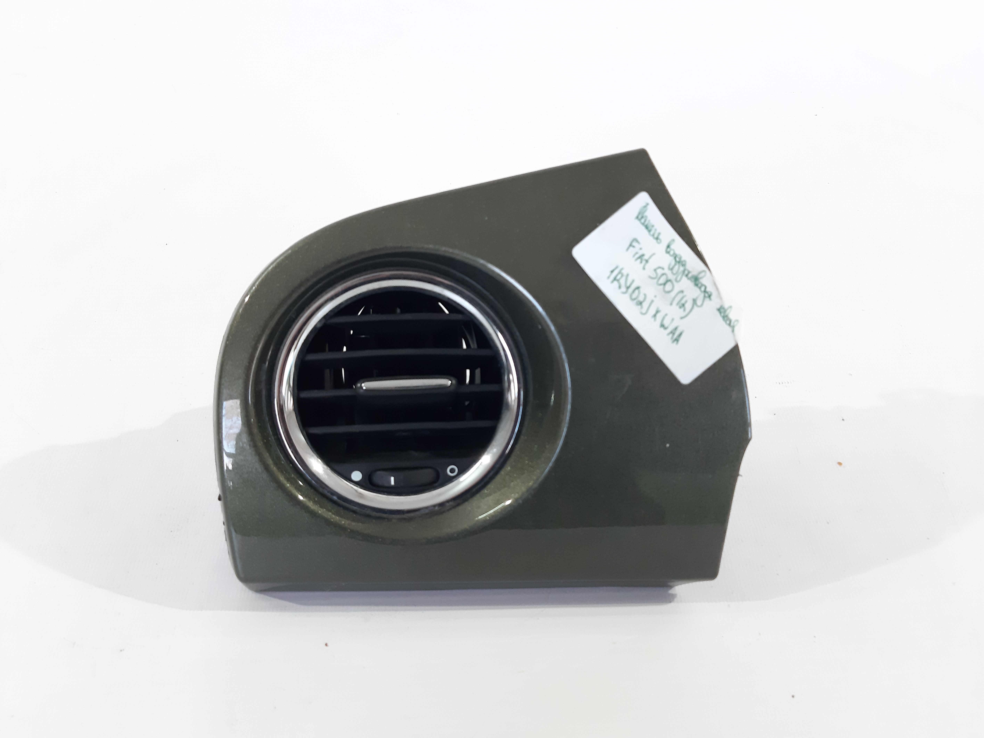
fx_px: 768
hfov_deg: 65.3
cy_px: 369
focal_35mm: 27
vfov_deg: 51.4
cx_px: 492
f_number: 1.7
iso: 200
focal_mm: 3.93
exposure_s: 1/50
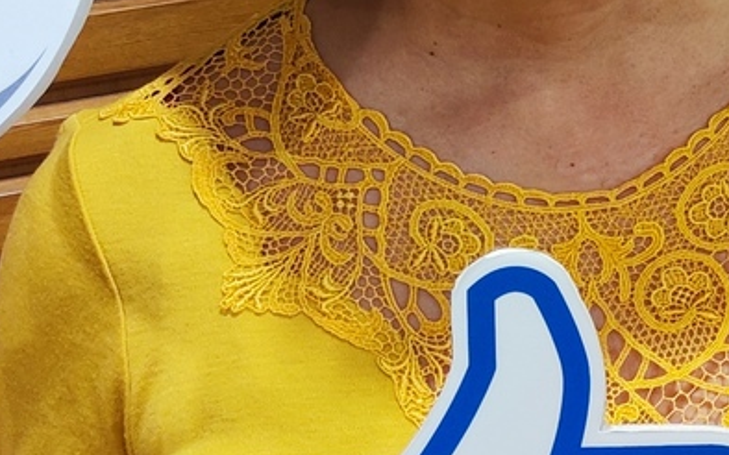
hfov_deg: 15.3
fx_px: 2463
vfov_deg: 10.4
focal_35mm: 124
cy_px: -63
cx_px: 1158
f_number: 1.88
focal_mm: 5.59
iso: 367
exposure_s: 1/60
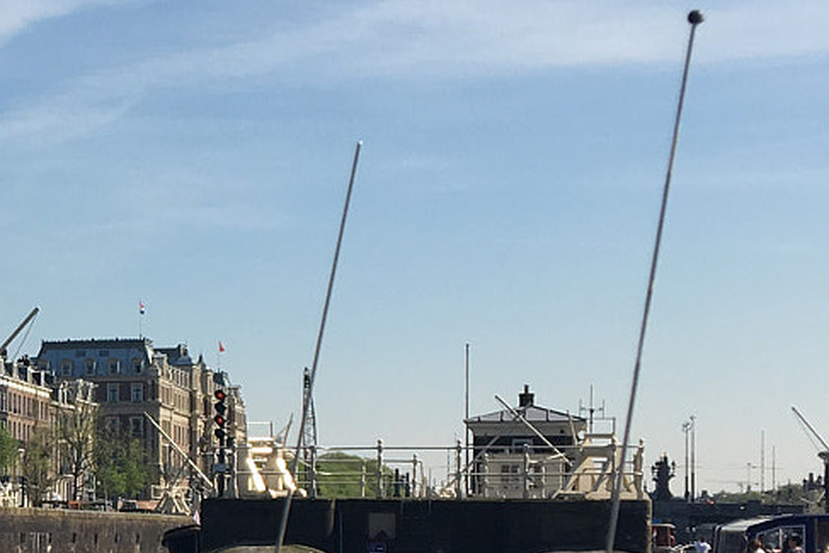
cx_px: -174
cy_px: 473
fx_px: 2280
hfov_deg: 19.4
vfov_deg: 13.7
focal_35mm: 99
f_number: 2.2
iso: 25
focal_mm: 4.15
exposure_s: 1/1789
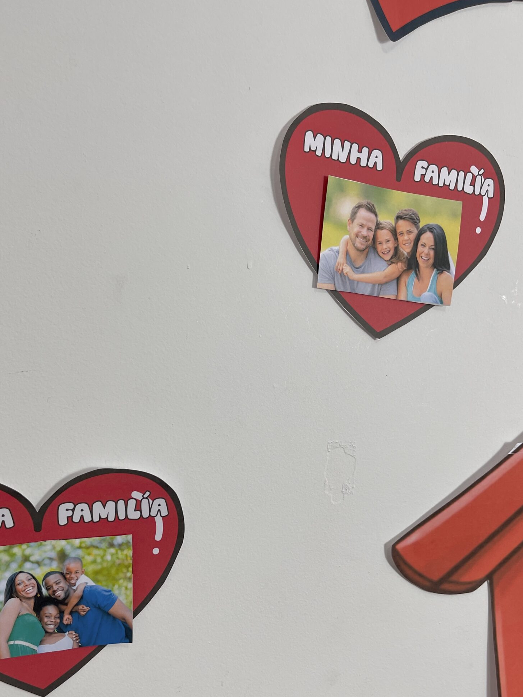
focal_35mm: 33
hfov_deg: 42.9
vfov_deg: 54.6
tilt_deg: -8.4
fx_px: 665
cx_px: 236
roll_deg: -0.5
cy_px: 444
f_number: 1.6
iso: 50
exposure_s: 1/120
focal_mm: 5.1
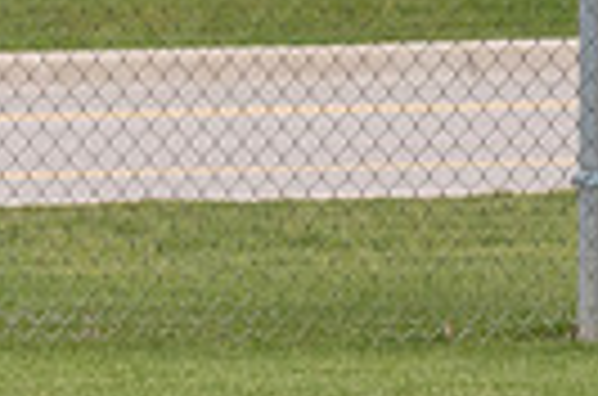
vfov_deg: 1.0
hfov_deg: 1.6
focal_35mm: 1309
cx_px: -315
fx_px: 21692
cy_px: 99
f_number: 5.6
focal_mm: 200
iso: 640
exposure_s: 1/1600
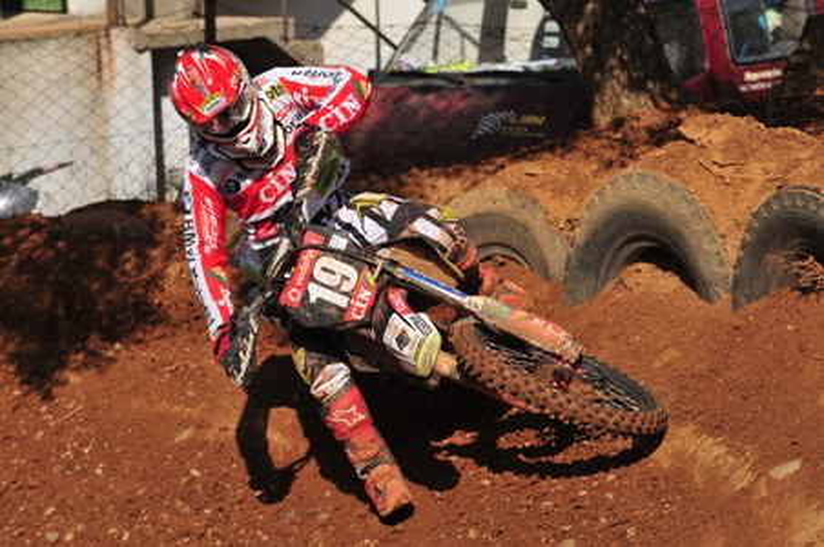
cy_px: 274
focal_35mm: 150
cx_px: 412
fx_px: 3428
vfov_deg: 9.1
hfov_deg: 13.7
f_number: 4.5
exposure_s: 1/4000
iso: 400
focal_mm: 100
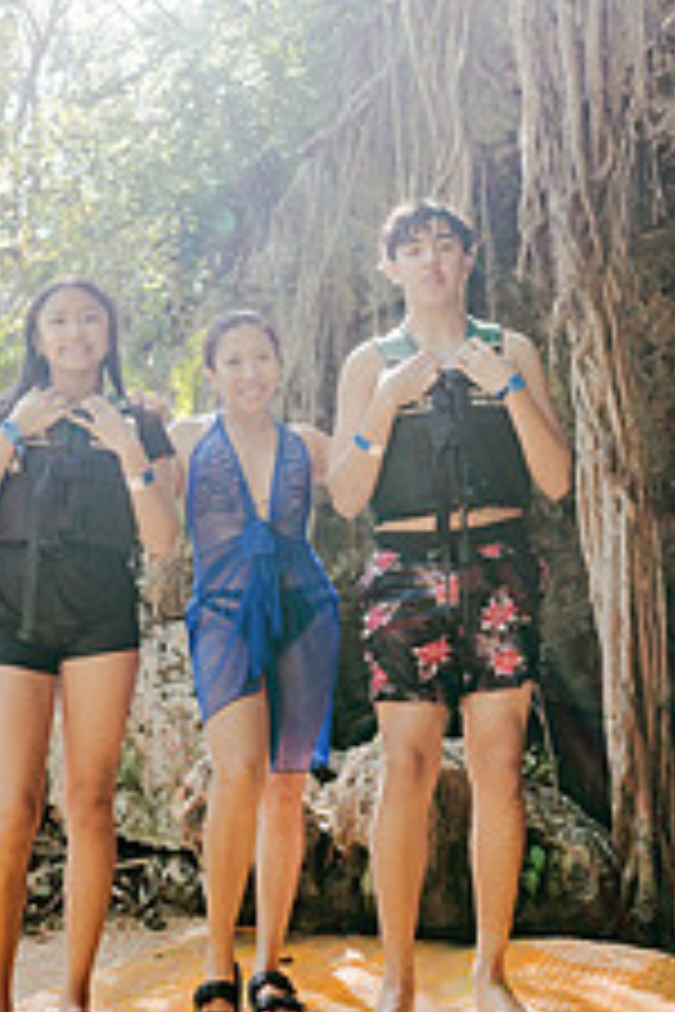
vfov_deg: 48.1
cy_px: 391
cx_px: 270
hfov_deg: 33.3
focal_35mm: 40
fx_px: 1125
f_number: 5
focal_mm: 20
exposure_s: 1/160
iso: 250
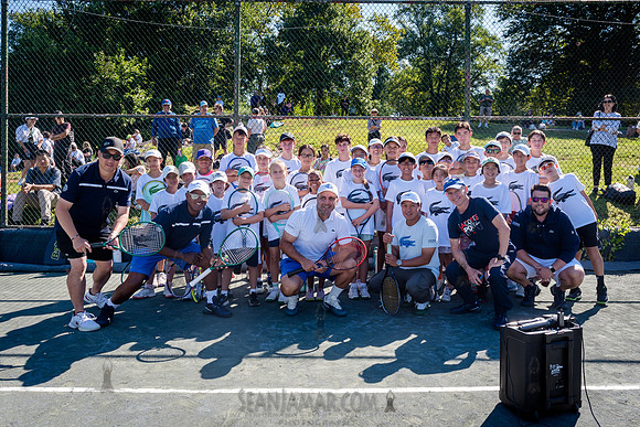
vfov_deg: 44.5
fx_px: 521
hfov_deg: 63.1
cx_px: 338
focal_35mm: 29
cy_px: 187
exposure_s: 1/250
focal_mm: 26
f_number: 5.6
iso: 200
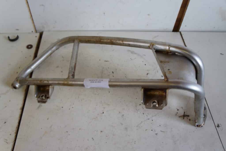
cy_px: 76
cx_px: 113
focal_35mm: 30
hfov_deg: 61.9
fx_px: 188
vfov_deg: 43.6
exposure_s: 1/60
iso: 250
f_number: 4
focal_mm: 20
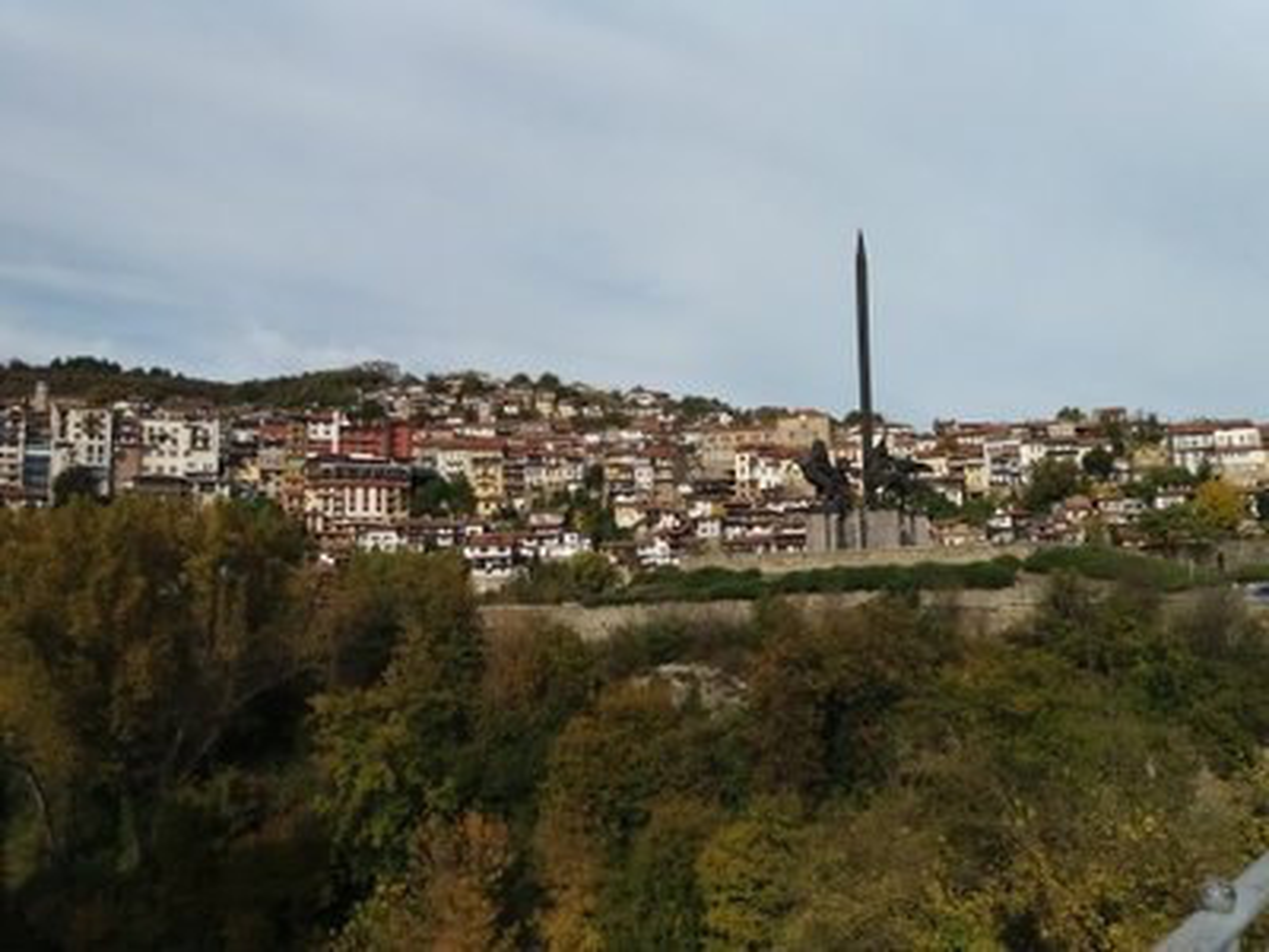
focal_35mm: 28
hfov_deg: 63.4
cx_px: 634
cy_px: 476
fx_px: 1026
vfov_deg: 49.7
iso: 64
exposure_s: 1/2342
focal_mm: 3.7
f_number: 1.9
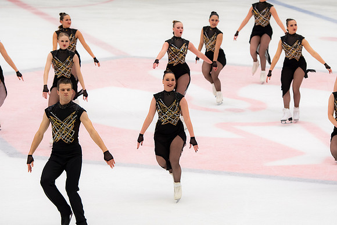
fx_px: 1573
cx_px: 168
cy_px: 112
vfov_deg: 8.2
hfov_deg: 12.2
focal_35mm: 168
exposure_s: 1/400
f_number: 3.5
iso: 800
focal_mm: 112
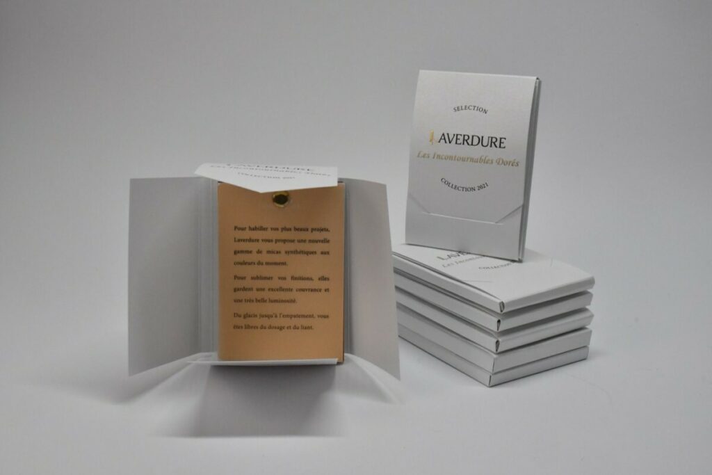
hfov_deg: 38.2
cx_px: 356
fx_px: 1029
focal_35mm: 52
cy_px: 238
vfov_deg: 26.0
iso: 2500
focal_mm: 35
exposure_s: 1/200
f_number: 18
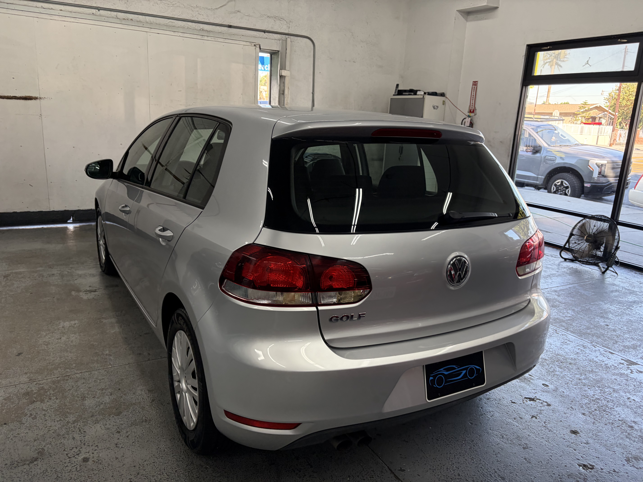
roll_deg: -1.3
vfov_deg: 53.1
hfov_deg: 67.3
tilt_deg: -8.7
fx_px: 483
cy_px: 241
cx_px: 322
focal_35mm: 26
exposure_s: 1/203
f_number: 1.6
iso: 125
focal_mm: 5.96
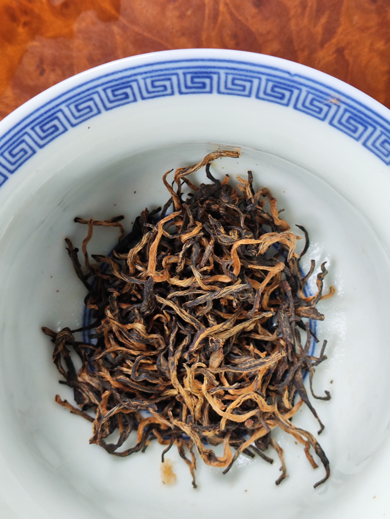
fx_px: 360
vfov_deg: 71.6
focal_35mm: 24
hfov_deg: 56.9
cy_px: 260
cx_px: 195
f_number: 1.8
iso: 111
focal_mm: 4.68
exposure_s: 1/33.3
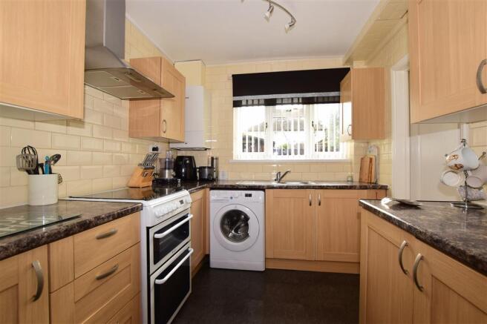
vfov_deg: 77.3
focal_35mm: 15
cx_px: 244
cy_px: 162
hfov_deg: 100.4
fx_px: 203
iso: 400
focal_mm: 10
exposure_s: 1/60
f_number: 7.1
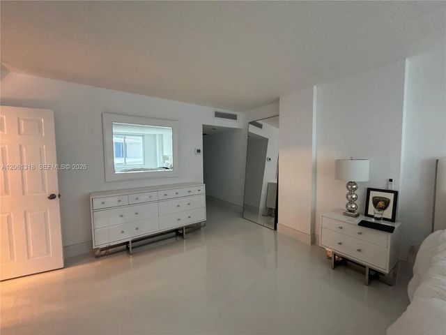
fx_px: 180
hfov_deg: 102.1
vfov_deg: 85.7
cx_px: 223
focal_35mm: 14
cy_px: 168
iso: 500
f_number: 2.2
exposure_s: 1/60
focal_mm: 2.22
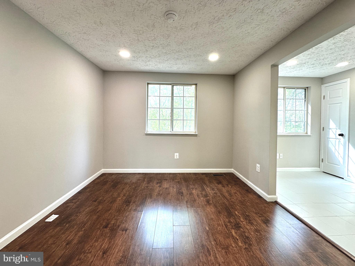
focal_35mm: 14
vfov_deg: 85.7
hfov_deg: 102.1
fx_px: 144
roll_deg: -0.4
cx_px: 178
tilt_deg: -2.8
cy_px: 133
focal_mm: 2.22
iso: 125
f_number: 2.2
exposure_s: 1/120
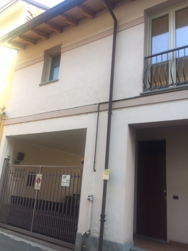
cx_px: 94
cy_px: 126
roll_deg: -6.3
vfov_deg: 61.7
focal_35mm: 29
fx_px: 210
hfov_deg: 48.2
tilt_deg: +12.6
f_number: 2.2
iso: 32
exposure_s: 1/235
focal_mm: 4.15
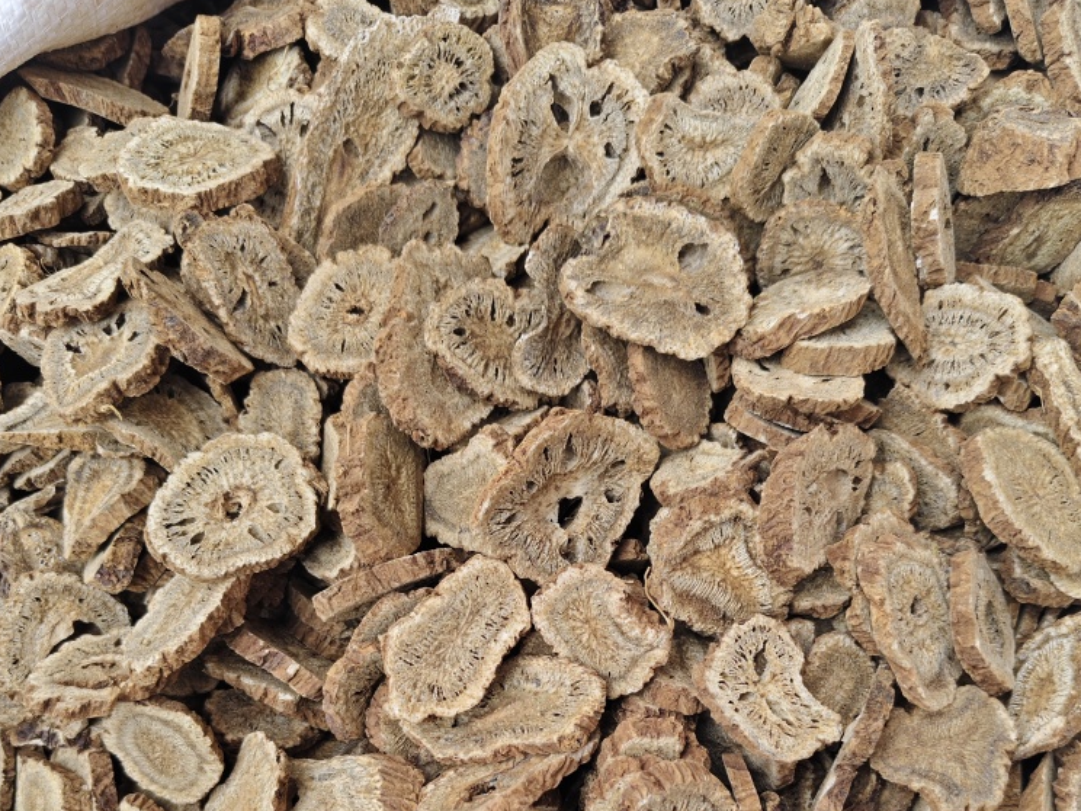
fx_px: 1031
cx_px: 552
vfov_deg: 41.2
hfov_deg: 55.3
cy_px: 646
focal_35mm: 33
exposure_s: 1/100
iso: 83
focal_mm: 5.56
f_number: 1.88
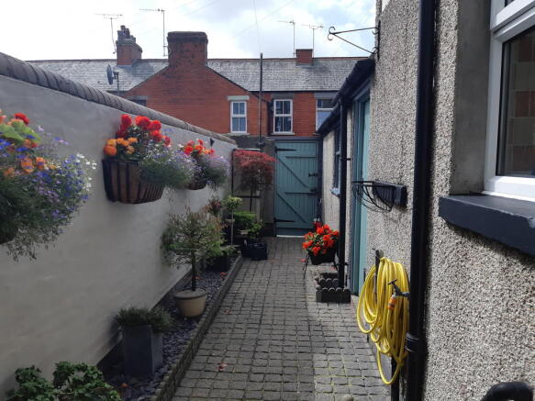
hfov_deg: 67.3
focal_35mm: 26
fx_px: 402
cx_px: 268
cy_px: 200
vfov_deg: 53.0
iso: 40
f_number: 1.7
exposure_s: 1/1616
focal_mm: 3.93
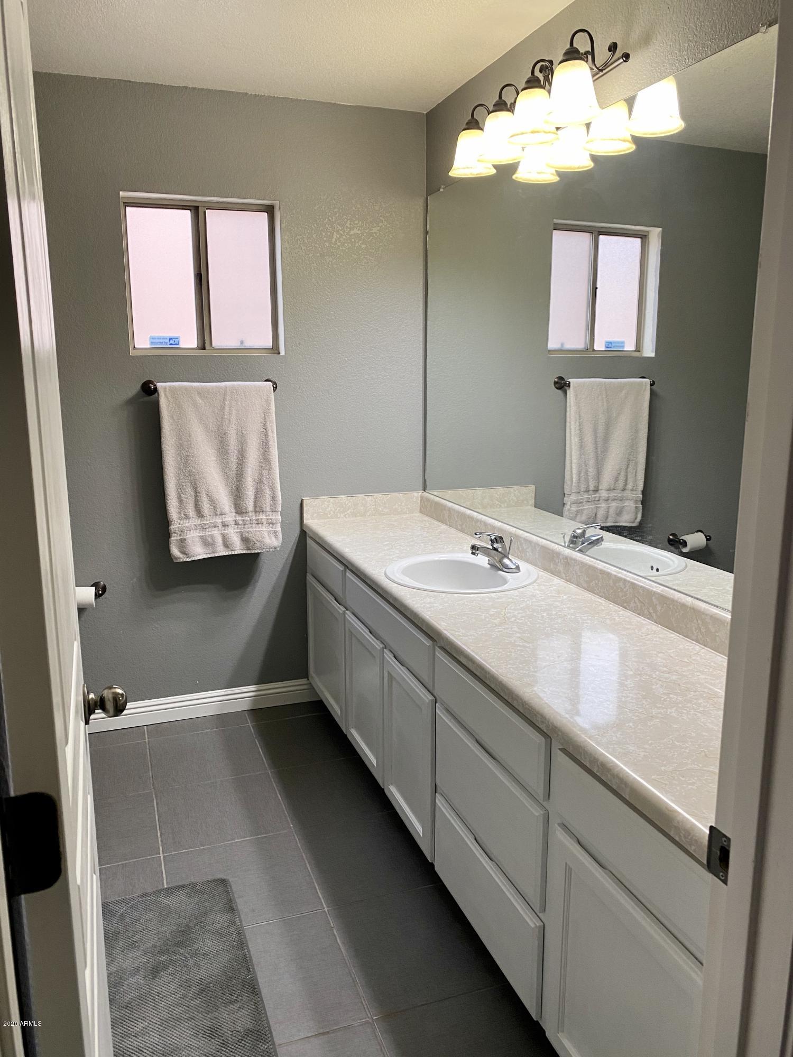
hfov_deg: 53.1
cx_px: 396
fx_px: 794
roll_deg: -0.2
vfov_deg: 67.3
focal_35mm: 26
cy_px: 528
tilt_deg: -10.5
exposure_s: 1/60
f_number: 1.8
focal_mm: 4.25
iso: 100
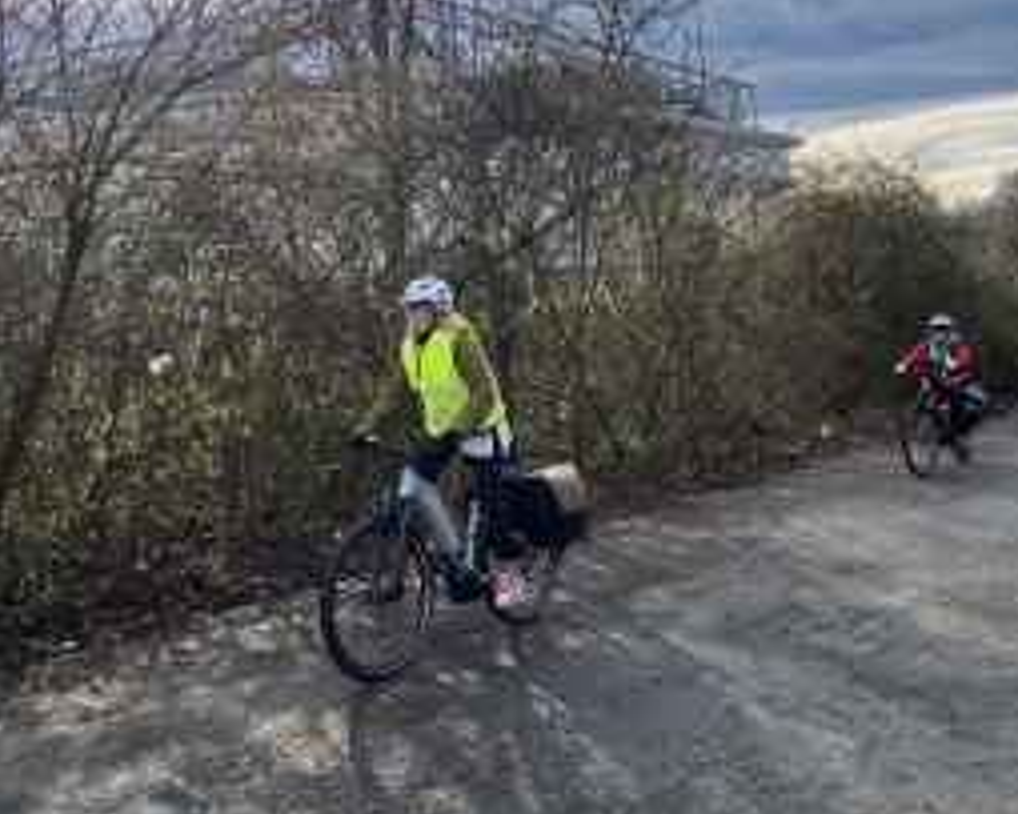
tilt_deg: -2.1
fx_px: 1205
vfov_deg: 37.1
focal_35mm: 40
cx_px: 693
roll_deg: +2.6
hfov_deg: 45.0
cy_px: 305
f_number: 1.6
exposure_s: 1/1404
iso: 50
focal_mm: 5.1
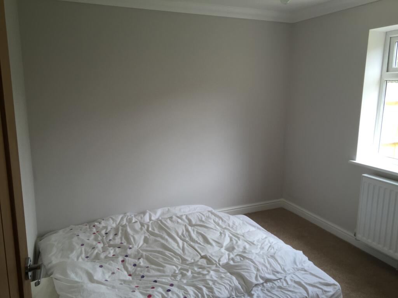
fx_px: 333
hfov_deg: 61.7
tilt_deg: -10.0
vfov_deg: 48.2
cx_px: 199
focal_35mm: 29
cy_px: 149
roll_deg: -0.6
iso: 32
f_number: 2.2
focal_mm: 4.15
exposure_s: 1/148
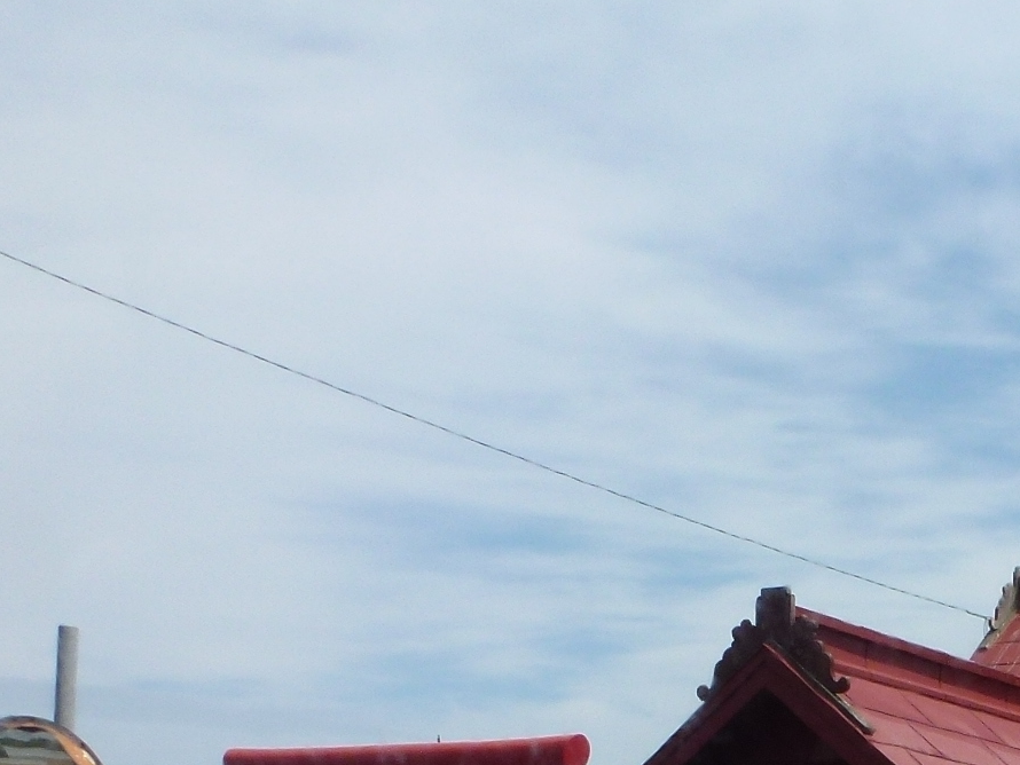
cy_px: 1065
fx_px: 2034
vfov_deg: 19.3
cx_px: 997
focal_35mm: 69
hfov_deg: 26.8
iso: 100
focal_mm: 4.3
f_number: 4
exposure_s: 1/500
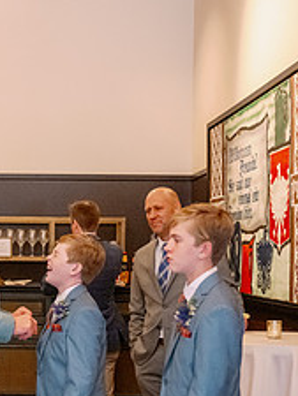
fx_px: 894
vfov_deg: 24.7
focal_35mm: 78
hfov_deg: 18.6
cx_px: 39
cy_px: 309
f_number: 2.8
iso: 6400
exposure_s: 1/320
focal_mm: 31.5
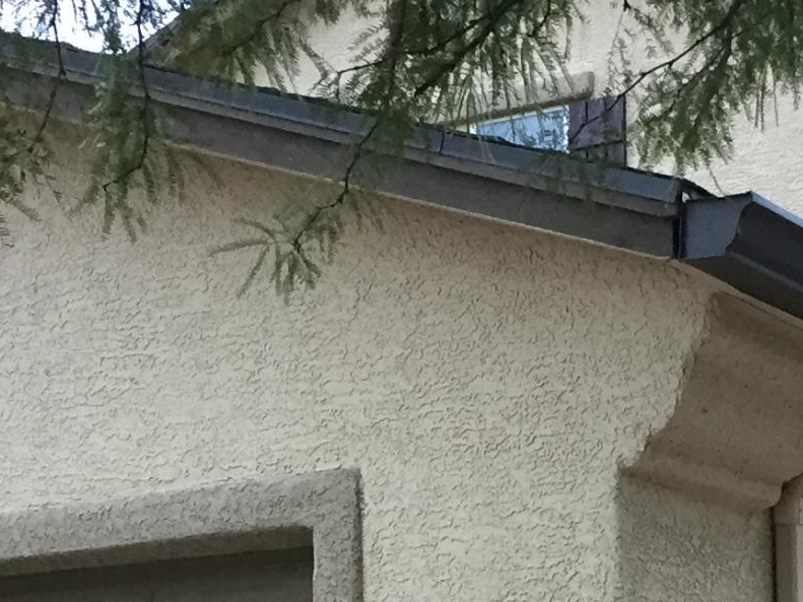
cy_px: 822
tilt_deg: +3.5
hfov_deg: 17.7
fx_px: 2551
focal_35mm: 110
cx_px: 682
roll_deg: +0.7
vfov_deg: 12.9
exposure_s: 1/30
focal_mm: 4.15
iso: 125
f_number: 2.2
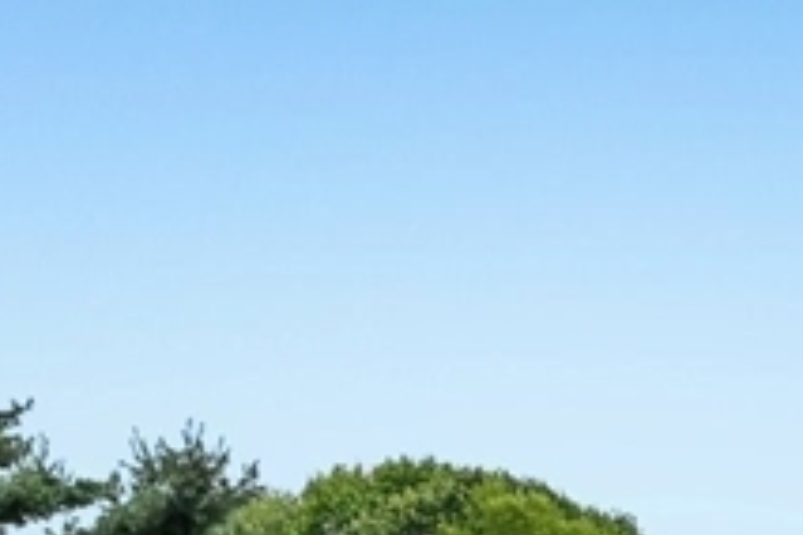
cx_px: 728
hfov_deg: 25.5
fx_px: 1717
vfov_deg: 16.3
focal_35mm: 77
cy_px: 778
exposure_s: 1/320
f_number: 8
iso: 400
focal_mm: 16
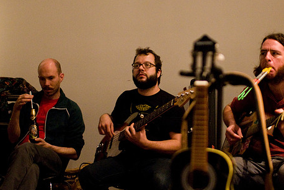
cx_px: 171
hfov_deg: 34.9
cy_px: 100
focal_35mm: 57
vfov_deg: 23.8
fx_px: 450
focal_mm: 30
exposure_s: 1/40
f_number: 1.4
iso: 1600
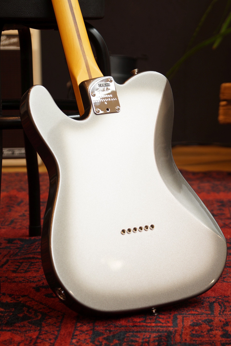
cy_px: 173
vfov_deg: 18.2
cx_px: 116
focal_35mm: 112
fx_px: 1083
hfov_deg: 12.2
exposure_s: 1/10
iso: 100
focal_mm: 75
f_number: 5.6
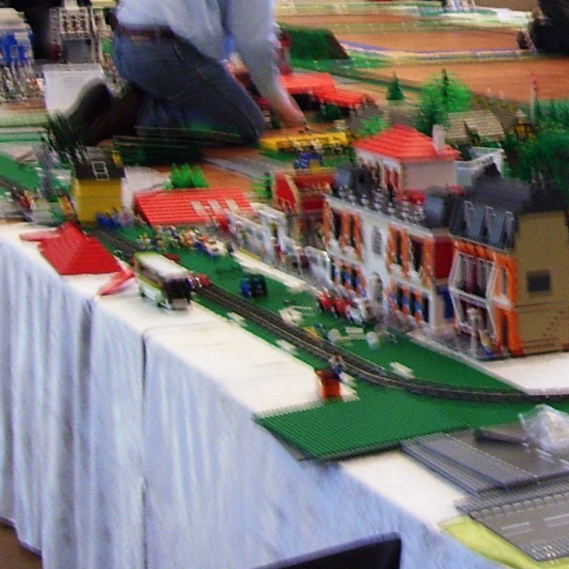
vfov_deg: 18.1
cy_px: 27
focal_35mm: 94
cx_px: 643
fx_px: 1748
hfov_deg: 17.8
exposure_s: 1/8
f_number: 2.7
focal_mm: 6
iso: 160
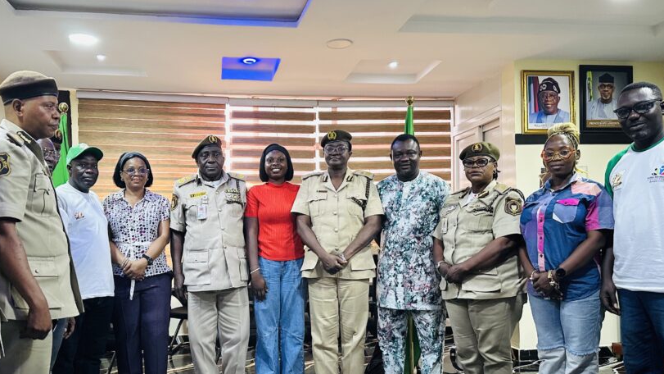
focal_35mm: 33
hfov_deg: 59.1
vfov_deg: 35.4
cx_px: 276
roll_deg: +0.5
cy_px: 235
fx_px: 581
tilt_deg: +1.2
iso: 500
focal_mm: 6.86
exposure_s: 1/50
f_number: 1.78
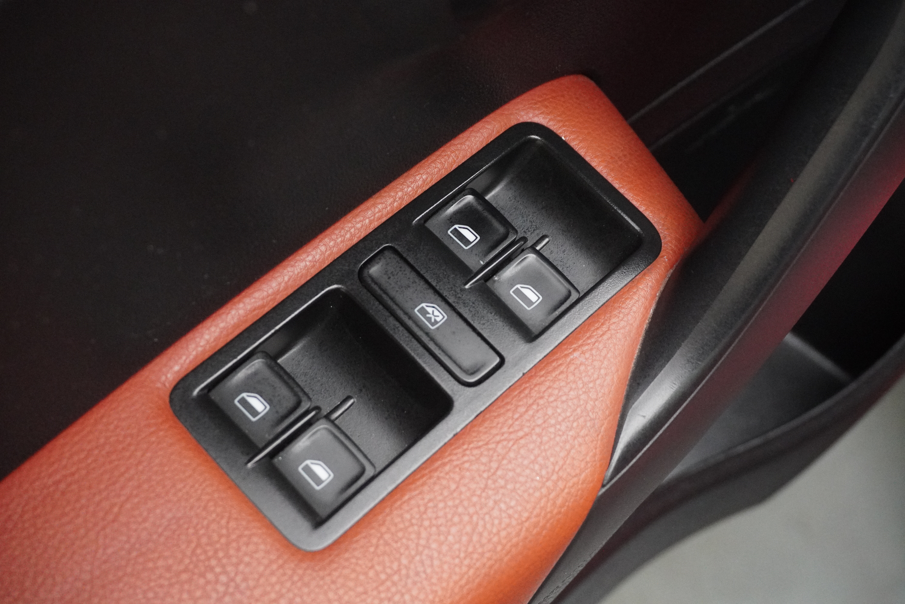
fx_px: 1357
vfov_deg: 25.1
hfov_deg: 36.9
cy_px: 302
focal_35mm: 54
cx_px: 452
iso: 6400
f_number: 6.3
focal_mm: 36
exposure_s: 1/80
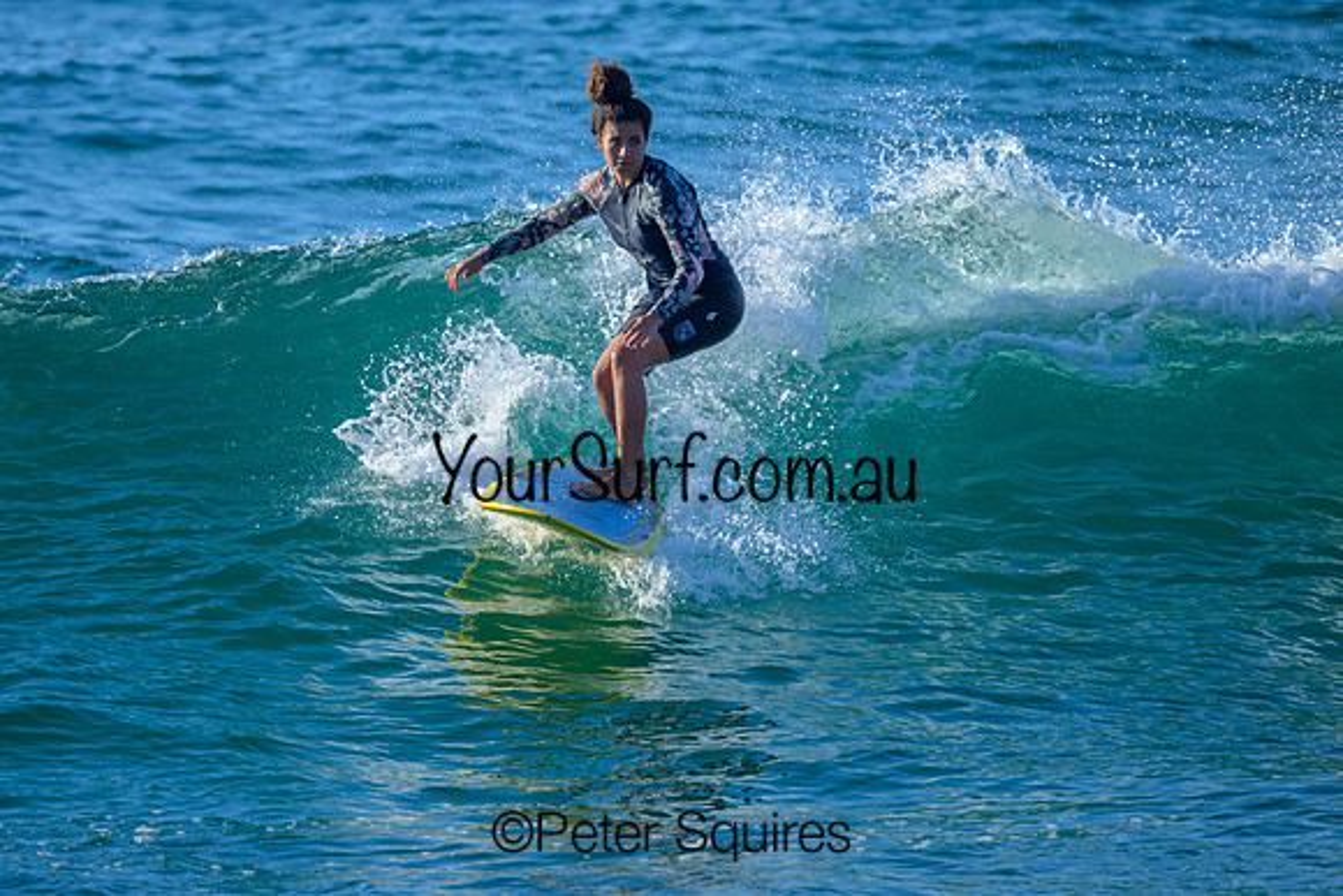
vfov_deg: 1.3
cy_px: 354
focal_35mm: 1026
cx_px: 481
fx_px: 38300
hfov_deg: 2.0
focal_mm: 800
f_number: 6.3
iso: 560
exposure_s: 1/2000
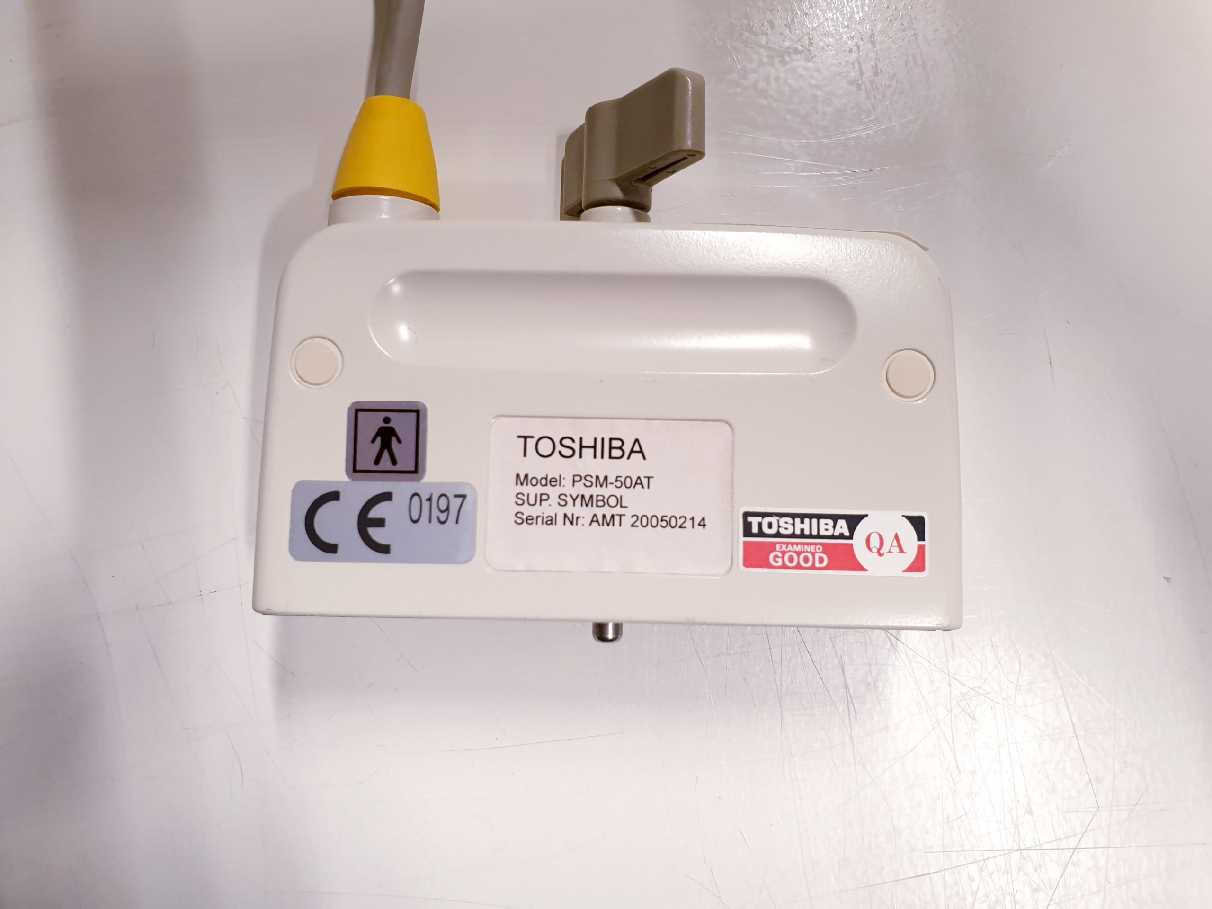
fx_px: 910
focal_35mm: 26
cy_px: 454
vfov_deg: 53.1
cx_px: 606
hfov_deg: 67.3
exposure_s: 1/50
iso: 125
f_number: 2.4
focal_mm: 4.3
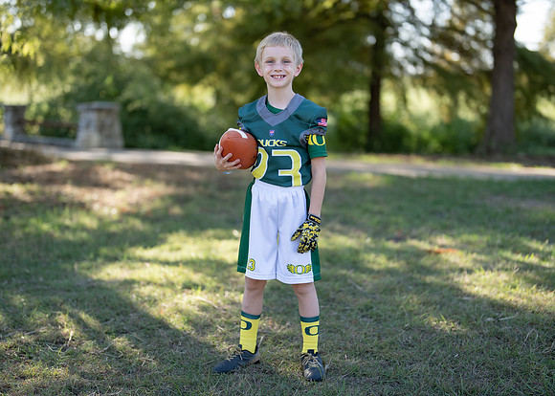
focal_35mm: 58
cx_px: 283
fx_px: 912
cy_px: 197
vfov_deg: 24.5
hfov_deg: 33.9
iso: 100
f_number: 1.2
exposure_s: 1/1250
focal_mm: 50
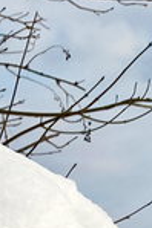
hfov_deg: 6.3
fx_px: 1270
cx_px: 438
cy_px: 555
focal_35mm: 200
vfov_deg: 9.2
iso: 20
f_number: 1.8
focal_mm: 3.99
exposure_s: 1/4367
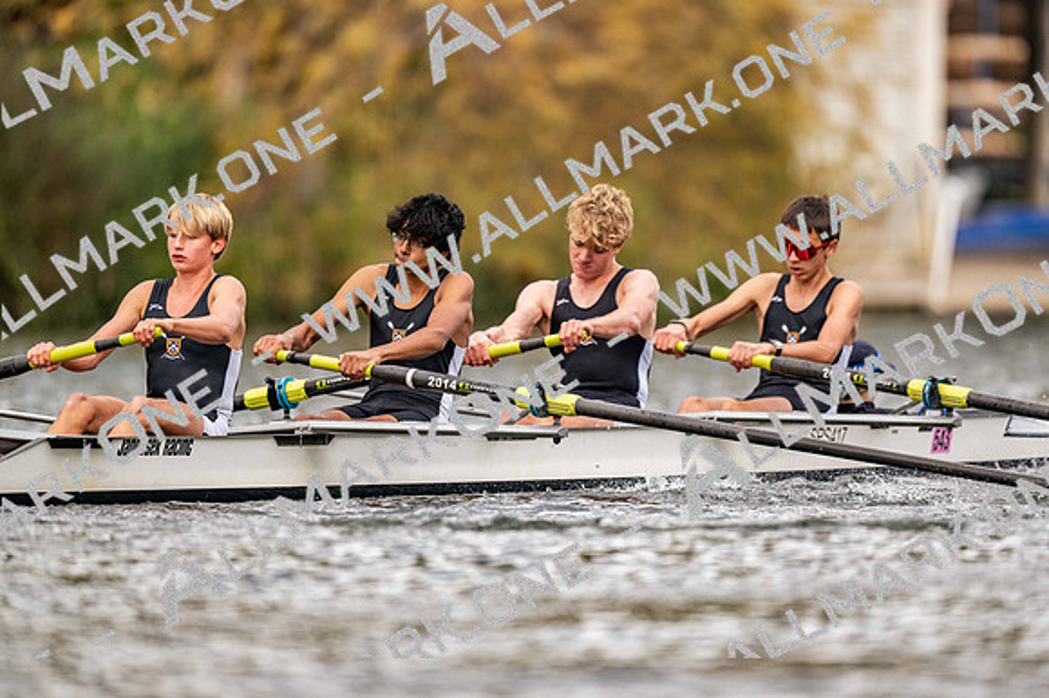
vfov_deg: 2.3
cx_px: 524
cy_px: 349
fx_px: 17477
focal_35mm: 600
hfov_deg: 3.4
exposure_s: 1/2500
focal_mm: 600
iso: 1000
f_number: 4
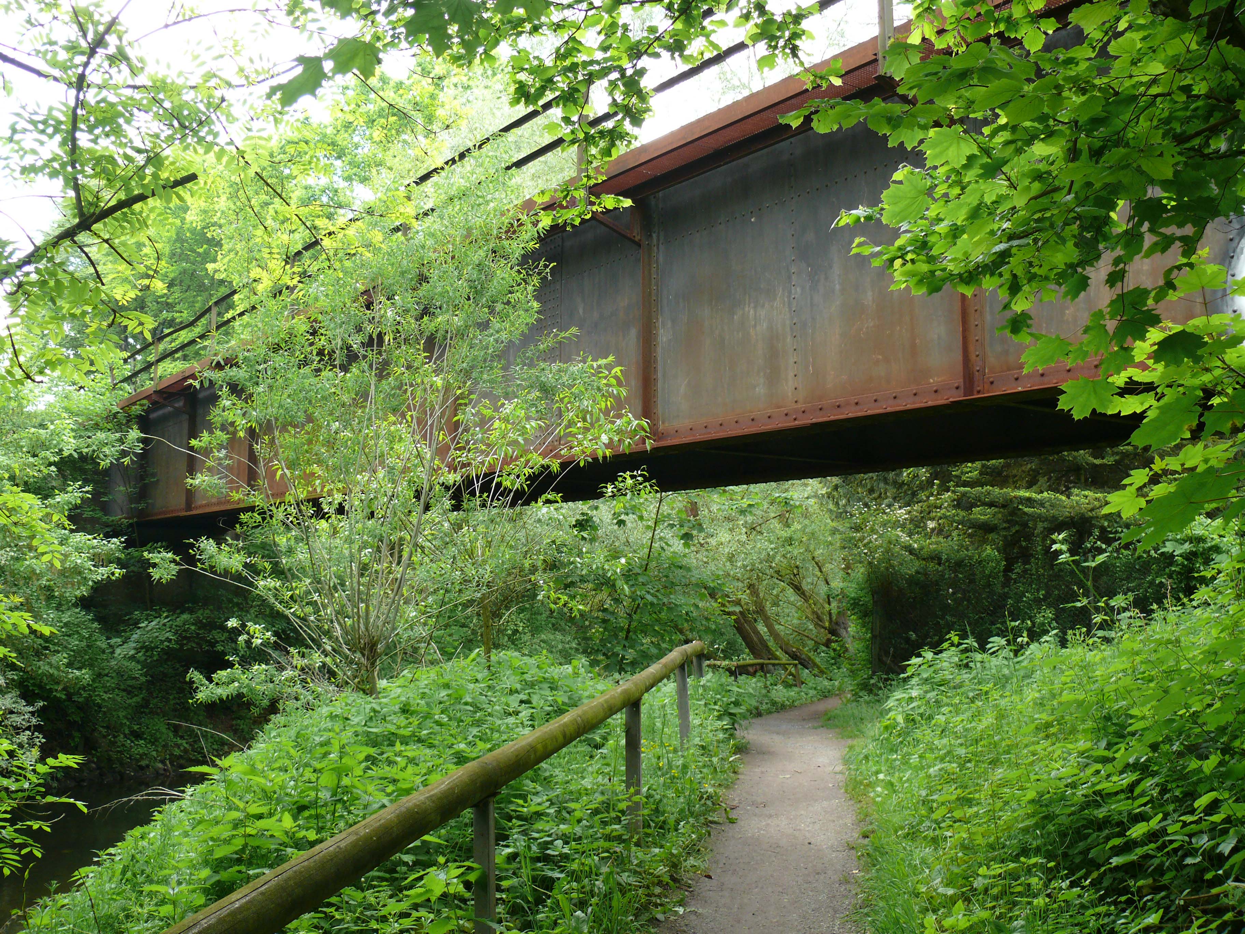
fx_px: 1259
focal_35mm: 35
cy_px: 467
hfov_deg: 52.6
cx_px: 622
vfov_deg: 40.7
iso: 100
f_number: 2.8
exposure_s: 1/80
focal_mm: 7.4
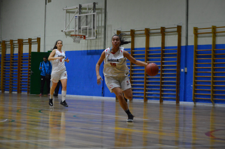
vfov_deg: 10.7
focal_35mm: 128
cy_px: 74
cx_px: 112
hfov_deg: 16.1
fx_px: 796
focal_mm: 85
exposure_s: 1/200
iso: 3200
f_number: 4.2
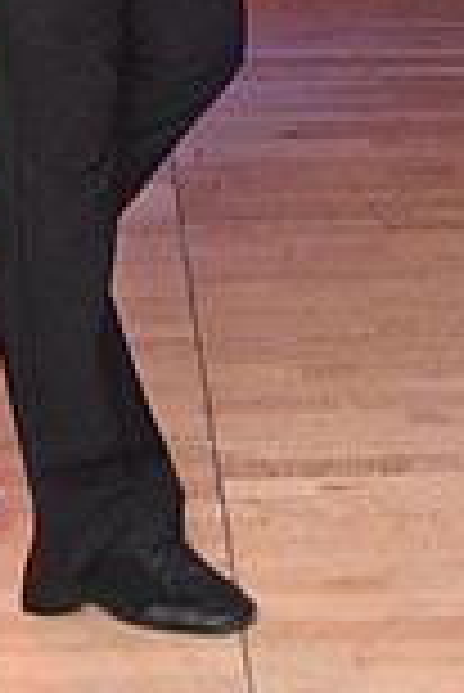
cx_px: 737
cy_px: -234
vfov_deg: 10.7
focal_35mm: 188
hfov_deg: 7.2
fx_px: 3626
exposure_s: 1/200
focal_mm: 50
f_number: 5
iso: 5000
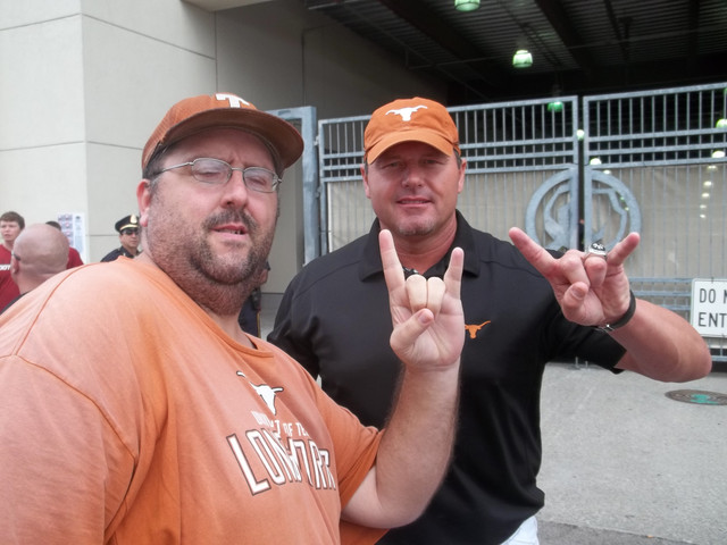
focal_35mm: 33
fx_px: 693
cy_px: 272
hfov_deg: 55.4
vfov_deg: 42.9
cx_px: 364
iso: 64
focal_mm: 5.9
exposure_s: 1/200
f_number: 3.3
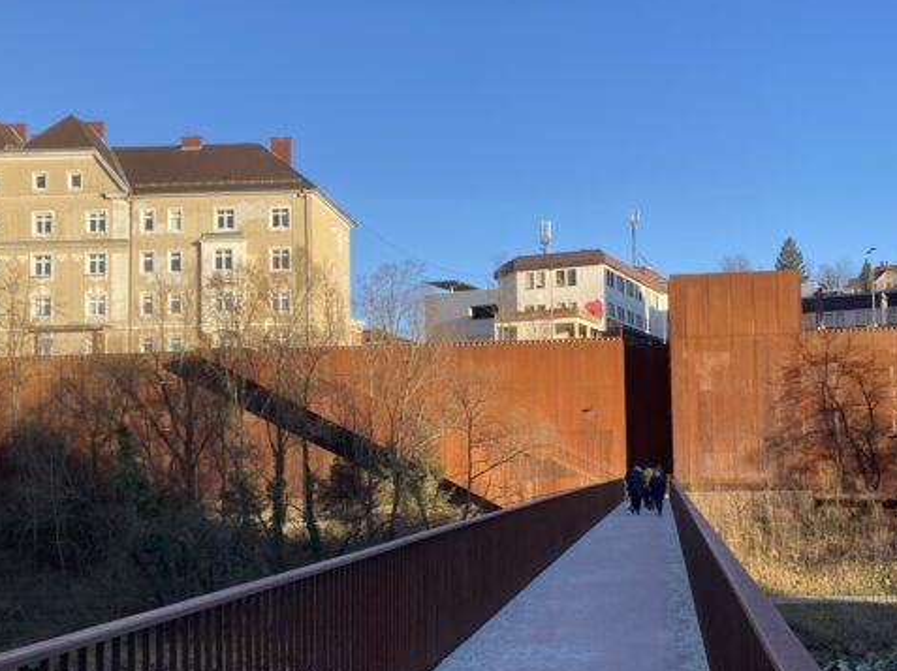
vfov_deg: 33.4
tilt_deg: +3.3
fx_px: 1113
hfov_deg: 43.6
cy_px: 414
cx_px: 557
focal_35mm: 43
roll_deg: -0.2
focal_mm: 3.99
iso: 20
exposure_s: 1/695
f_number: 1.8
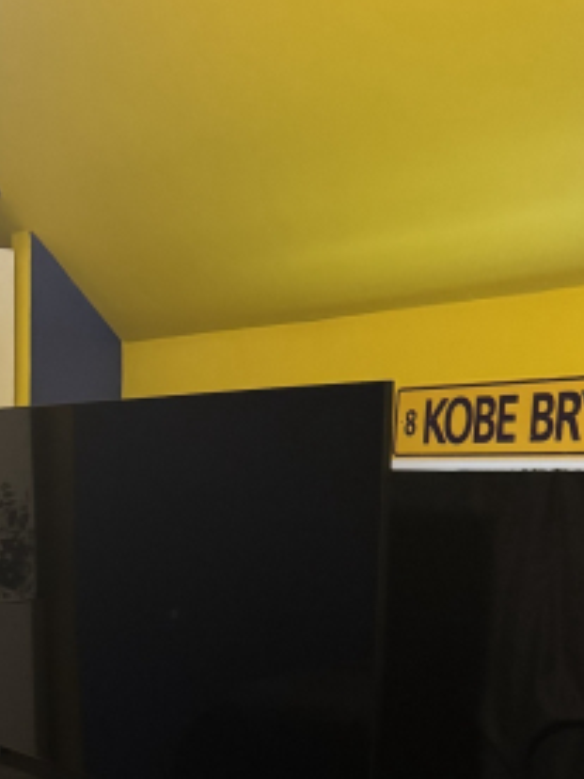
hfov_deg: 23.3
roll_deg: +1.1
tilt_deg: -13.3
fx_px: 1305
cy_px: 710
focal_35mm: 58
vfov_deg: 31.6
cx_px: -102
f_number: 1.78
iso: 1000
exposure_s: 1/30
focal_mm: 6.76
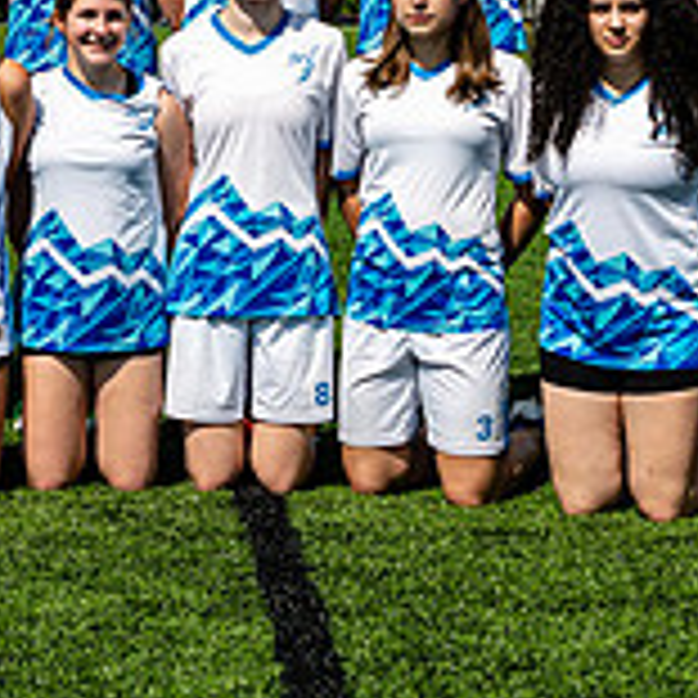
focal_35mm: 131
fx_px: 2989
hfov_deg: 13.3
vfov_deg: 13.2
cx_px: 144
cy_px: 15
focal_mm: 36
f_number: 5.6
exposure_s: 1/640
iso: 64
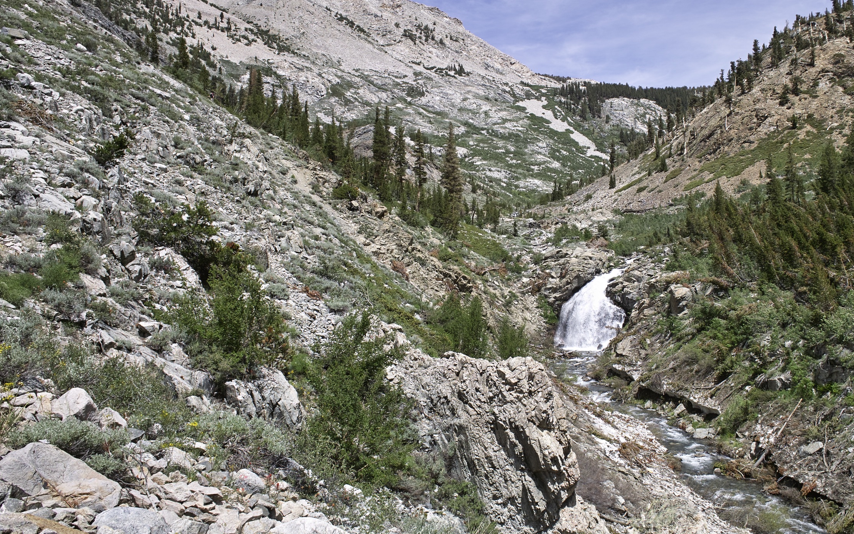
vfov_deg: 37.2
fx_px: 791
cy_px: 229
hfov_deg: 56.4
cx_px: 500
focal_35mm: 34
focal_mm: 16.6
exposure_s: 1/125
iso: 100
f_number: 7.1
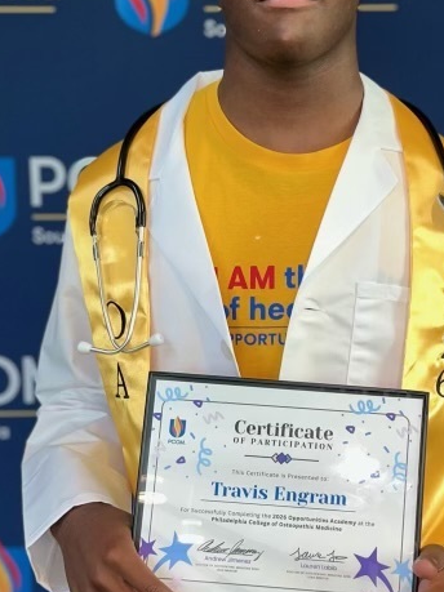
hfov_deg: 25.0
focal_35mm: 58
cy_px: 339
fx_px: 992
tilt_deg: -6.9
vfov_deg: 33.2
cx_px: 308
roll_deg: +0.5
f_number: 1.6
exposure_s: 1/49
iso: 64
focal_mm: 5.1
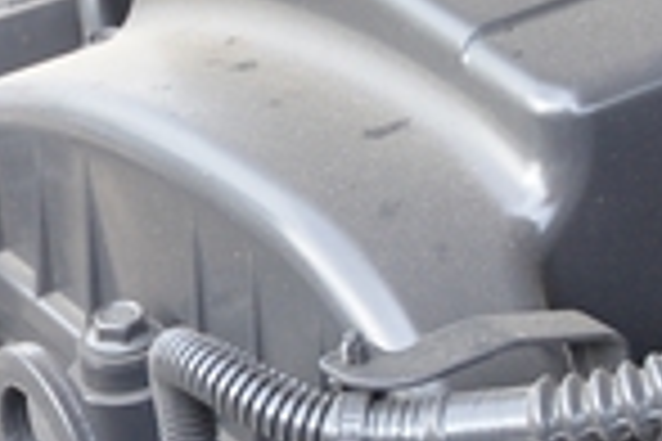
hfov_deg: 9.4
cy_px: 162
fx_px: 3861
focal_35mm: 210
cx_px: 1112
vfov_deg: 6.5
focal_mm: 30
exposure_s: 1/125
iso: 400
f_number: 5.6
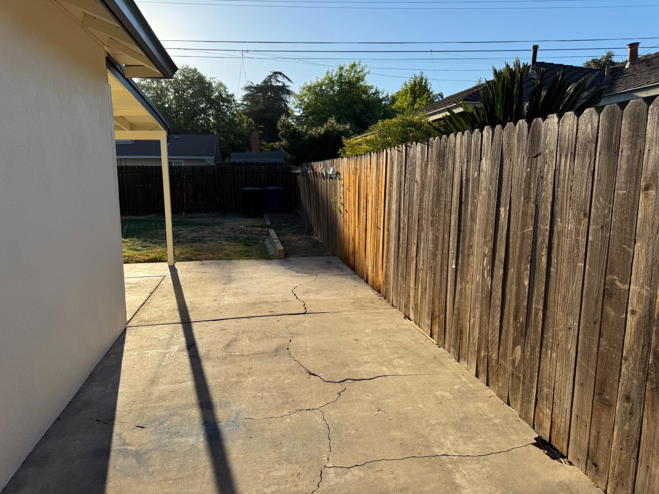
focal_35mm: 24
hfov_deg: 71.6
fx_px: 457
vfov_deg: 56.8
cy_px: 247
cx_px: 330
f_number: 1.78
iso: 80
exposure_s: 1/2604
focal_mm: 6.76
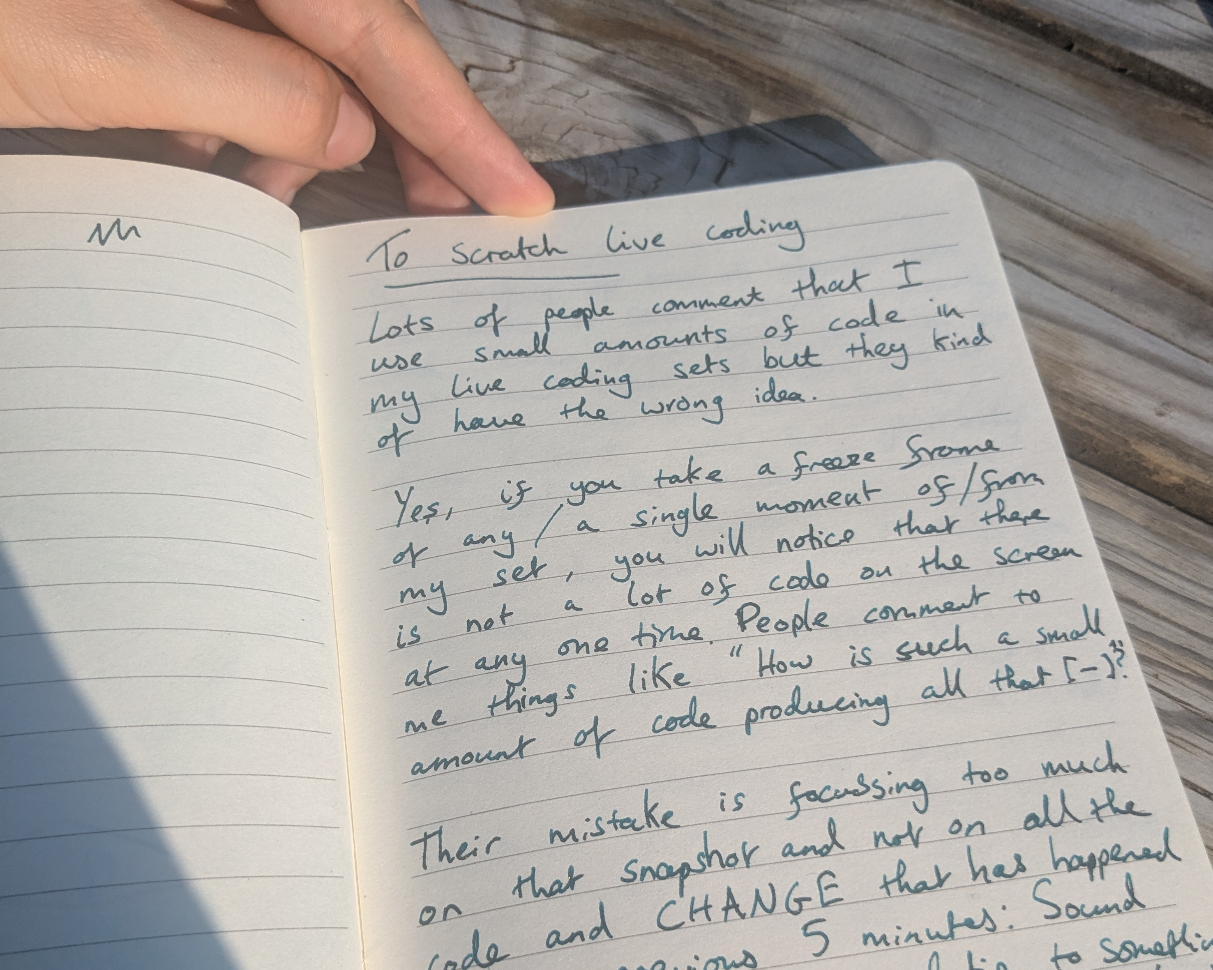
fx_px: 1292
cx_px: 615
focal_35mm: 36
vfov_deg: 41.0
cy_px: 582
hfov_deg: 50.3
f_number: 1.73
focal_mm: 4.38
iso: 62
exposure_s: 1/3891
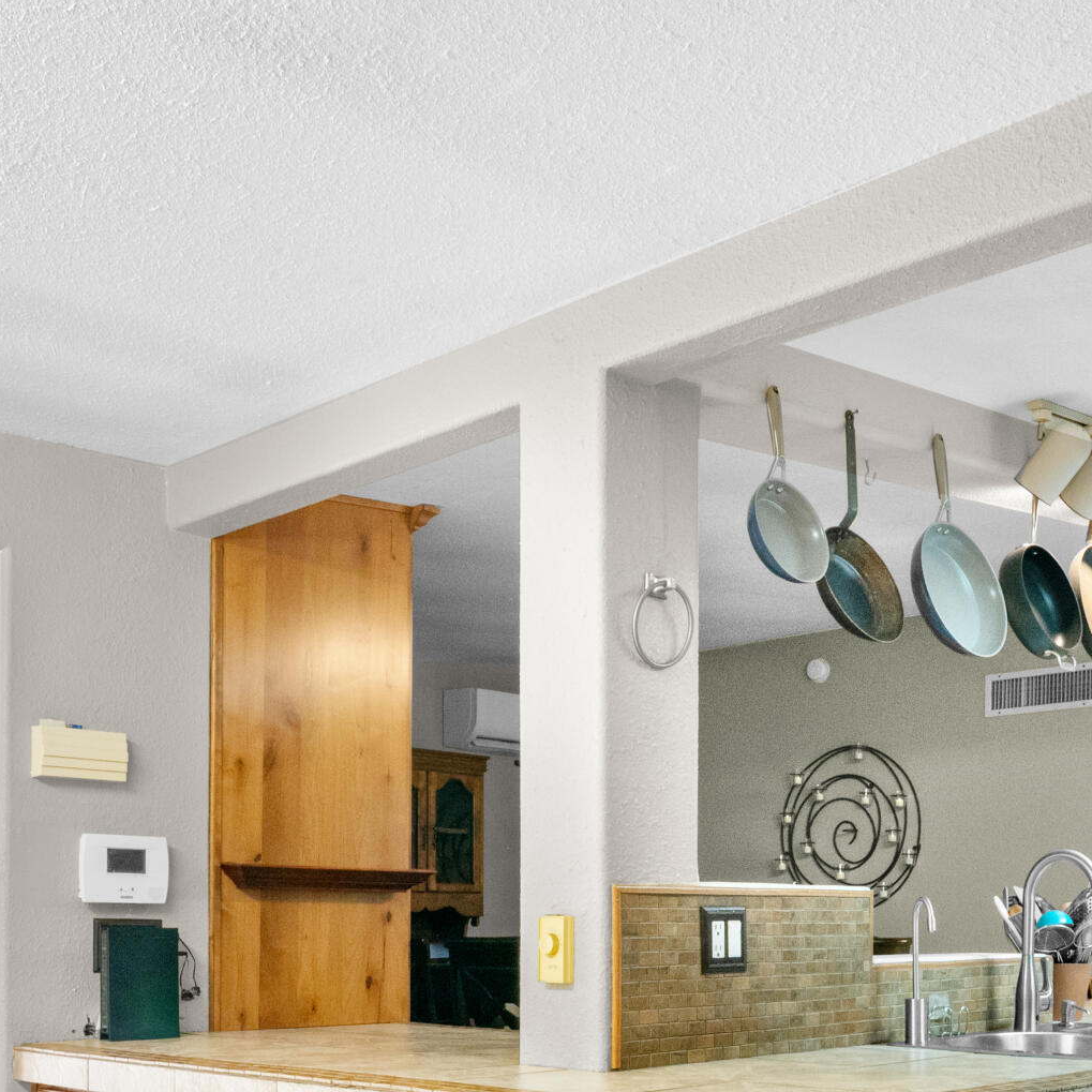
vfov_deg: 40.5
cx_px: 592
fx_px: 1428
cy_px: 833
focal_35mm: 40
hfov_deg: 41.8
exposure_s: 1/5
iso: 1600
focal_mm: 16
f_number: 22
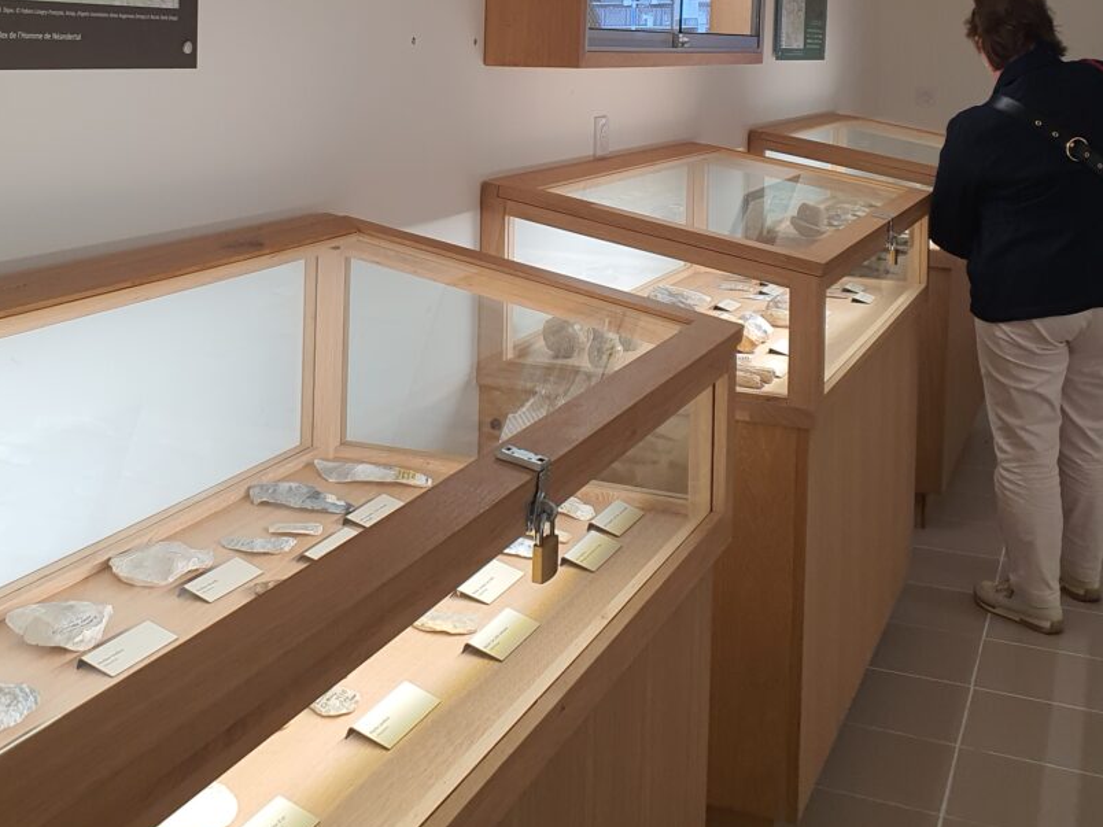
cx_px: 466
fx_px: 1434
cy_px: 155
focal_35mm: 45
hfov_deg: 42.0
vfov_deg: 31.3
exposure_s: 1/120
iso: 125
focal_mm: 4.3
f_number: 2.4
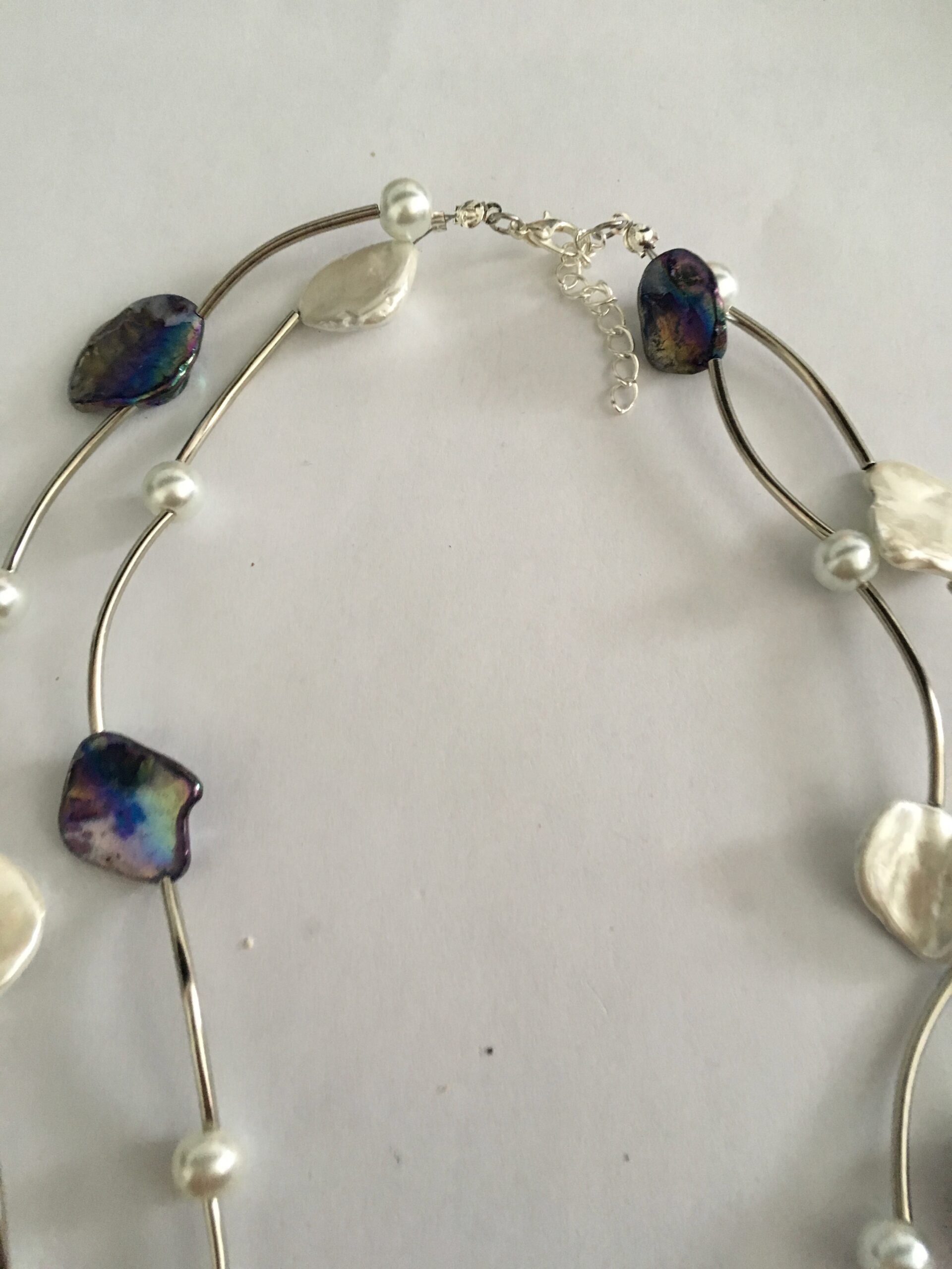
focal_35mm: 29
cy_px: 634
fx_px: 1063
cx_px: 476
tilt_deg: -76.1
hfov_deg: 48.2
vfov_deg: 61.7
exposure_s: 1/33
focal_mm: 4.15
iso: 200
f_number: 2.2
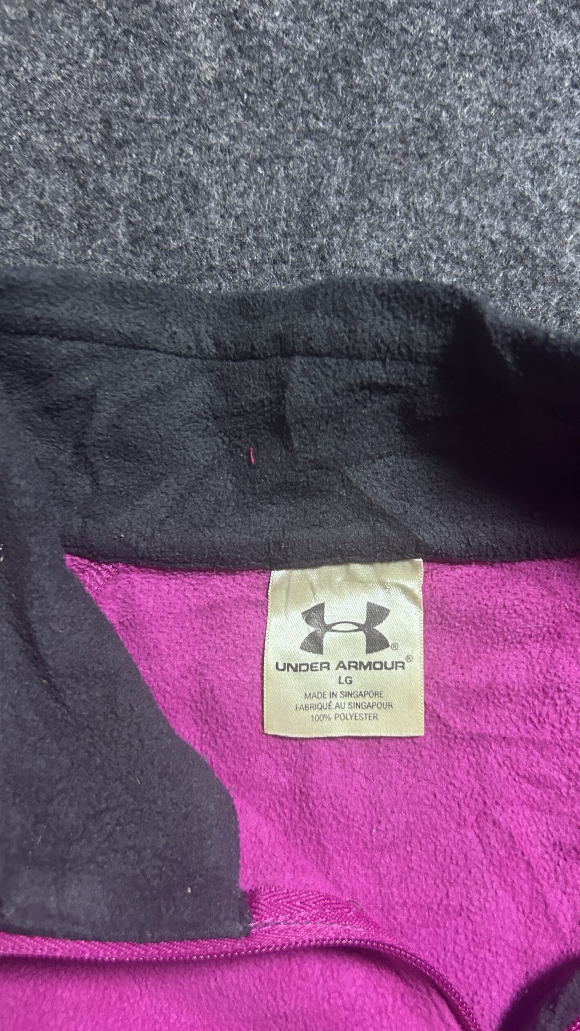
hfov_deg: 39.9
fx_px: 793
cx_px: 362
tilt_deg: -53.2
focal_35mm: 29
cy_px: 523
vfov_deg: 66.1
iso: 400
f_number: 1.5
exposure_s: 1/33
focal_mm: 5.7
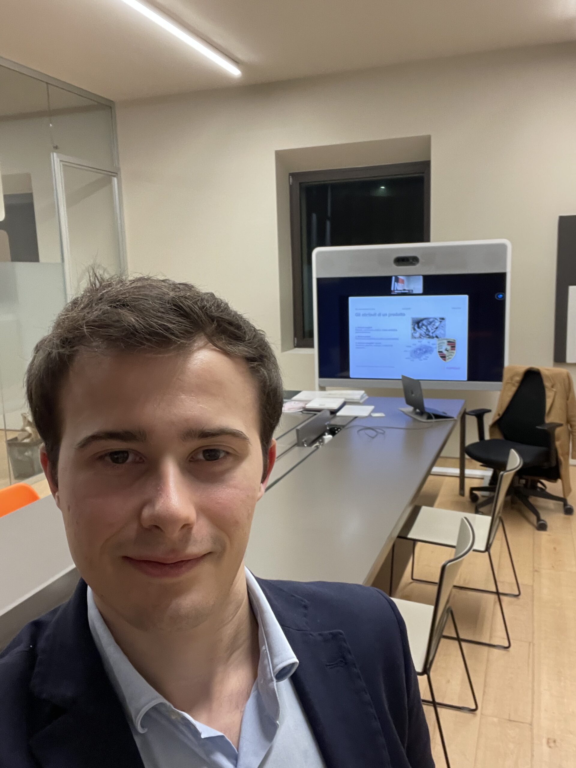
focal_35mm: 30
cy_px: 384
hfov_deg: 46.8
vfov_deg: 60.0
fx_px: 666
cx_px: 288
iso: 320
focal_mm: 2.71
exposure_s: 1/50
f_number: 2.2
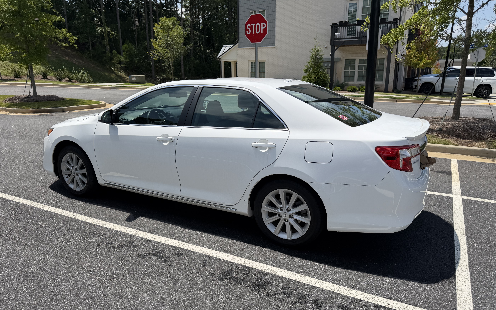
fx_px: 351
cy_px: 171
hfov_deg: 70.4
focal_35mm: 26
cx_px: 250
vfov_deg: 47.5
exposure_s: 1/6711
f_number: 1.78
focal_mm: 6.76
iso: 80
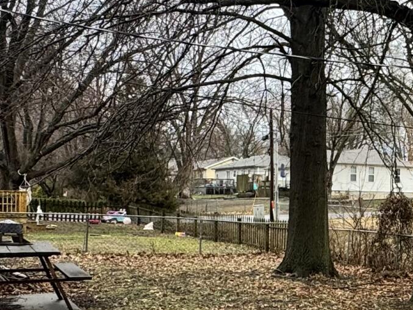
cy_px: 223
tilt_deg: -1.0
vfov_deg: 23.5
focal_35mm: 62
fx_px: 740
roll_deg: -1.5
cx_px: 486
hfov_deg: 27.7
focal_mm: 2.22
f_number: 2.2
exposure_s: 1/184
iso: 40
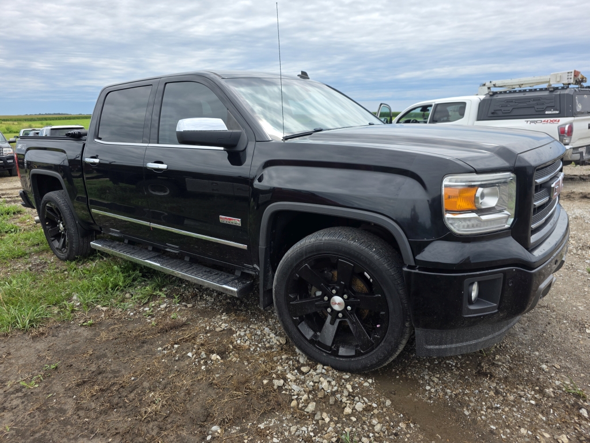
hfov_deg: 73.9
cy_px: 222
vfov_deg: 58.9
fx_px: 392
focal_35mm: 23
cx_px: 295
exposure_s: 1/2921
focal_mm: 6.3
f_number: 1.7
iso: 80
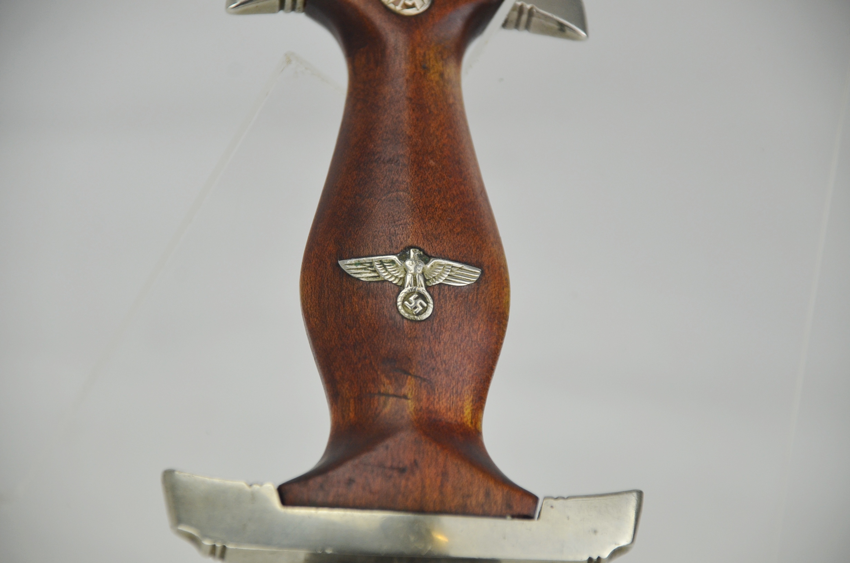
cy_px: 282
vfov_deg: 6.8
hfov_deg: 10.2
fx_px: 4771
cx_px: 425
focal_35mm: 202
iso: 720
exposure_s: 1/250
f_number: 5.6
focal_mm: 135
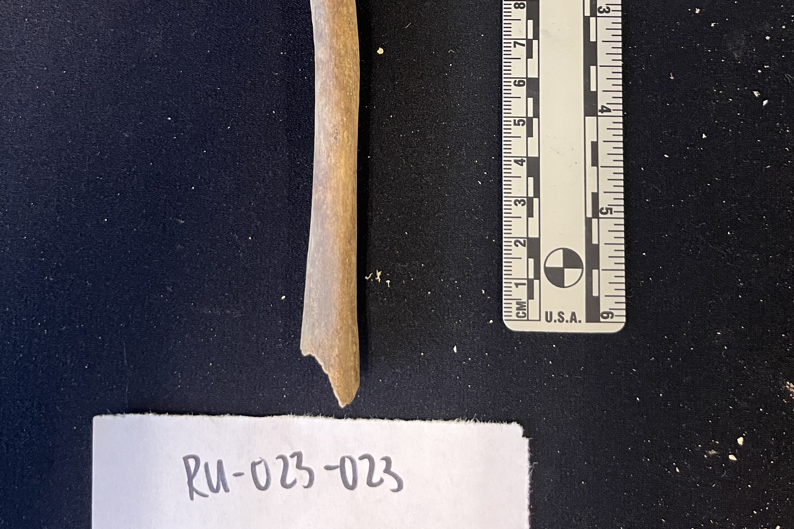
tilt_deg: -83.9
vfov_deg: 34.1
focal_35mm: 37
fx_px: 816
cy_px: 57
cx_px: 405
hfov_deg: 51.9
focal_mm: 5.1
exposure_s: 1/40
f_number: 1.6
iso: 500
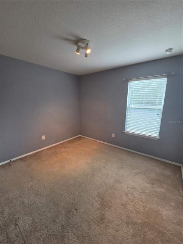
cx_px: 92
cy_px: 122
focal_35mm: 13
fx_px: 92
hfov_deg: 89.9
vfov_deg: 106.2
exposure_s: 1/120
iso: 320
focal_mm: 2.2
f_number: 2.2
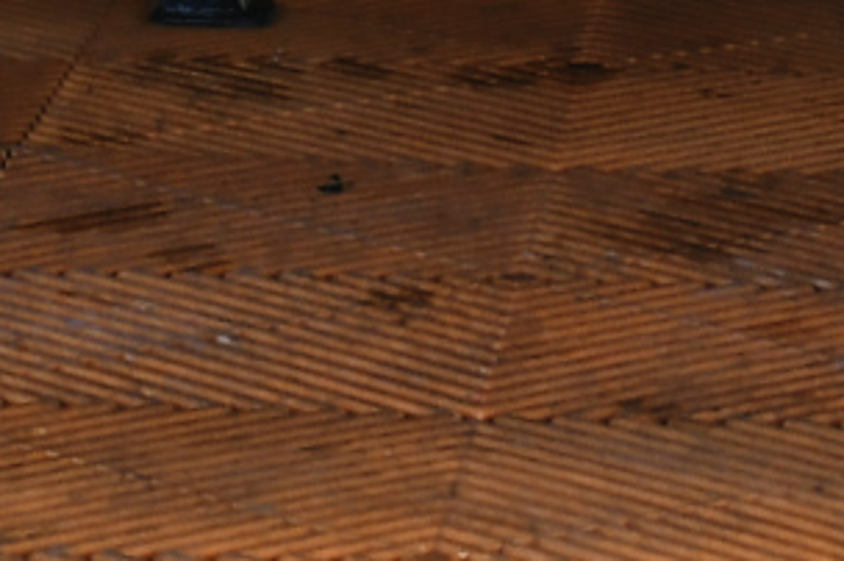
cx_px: 633
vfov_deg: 4.2
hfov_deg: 6.5
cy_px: -1244
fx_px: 7400
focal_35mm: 316
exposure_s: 1/125
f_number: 7.1
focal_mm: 32
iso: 100
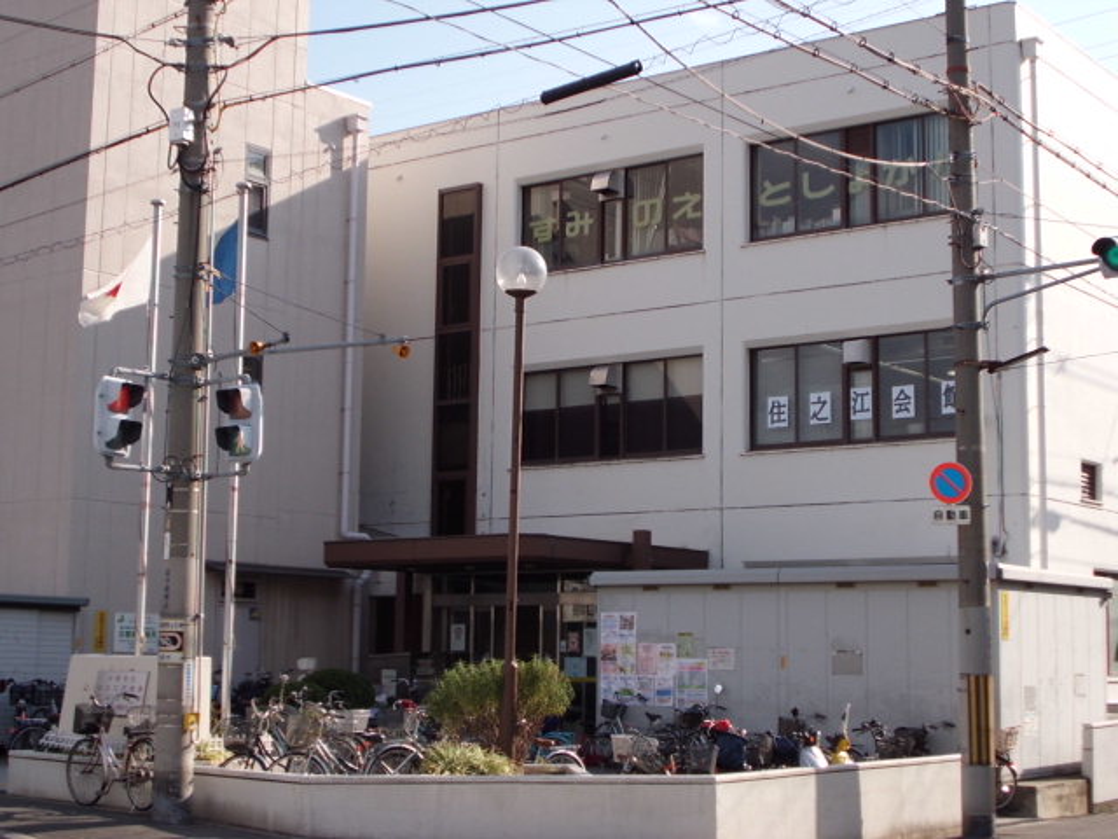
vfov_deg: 25.7
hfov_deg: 33.8
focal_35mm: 57
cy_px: 420
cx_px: 559
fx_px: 1841
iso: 100
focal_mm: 10.3
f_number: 4.9
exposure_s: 1/400
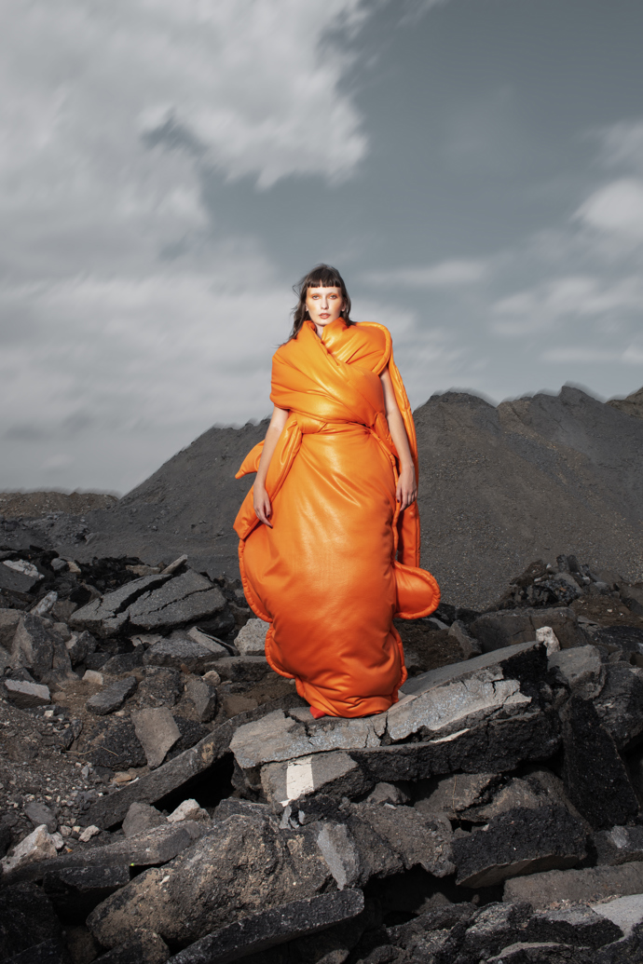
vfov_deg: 73.7
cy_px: 482
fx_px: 643
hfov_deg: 53.1
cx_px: 322
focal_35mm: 24
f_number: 13
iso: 250
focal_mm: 24
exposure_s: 1/160
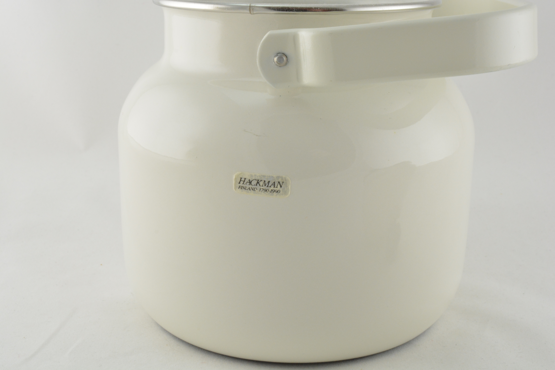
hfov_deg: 35.0
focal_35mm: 57
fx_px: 879
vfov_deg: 23.8
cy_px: 185
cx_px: 278
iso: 1250
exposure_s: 1/15
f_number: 22
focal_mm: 38
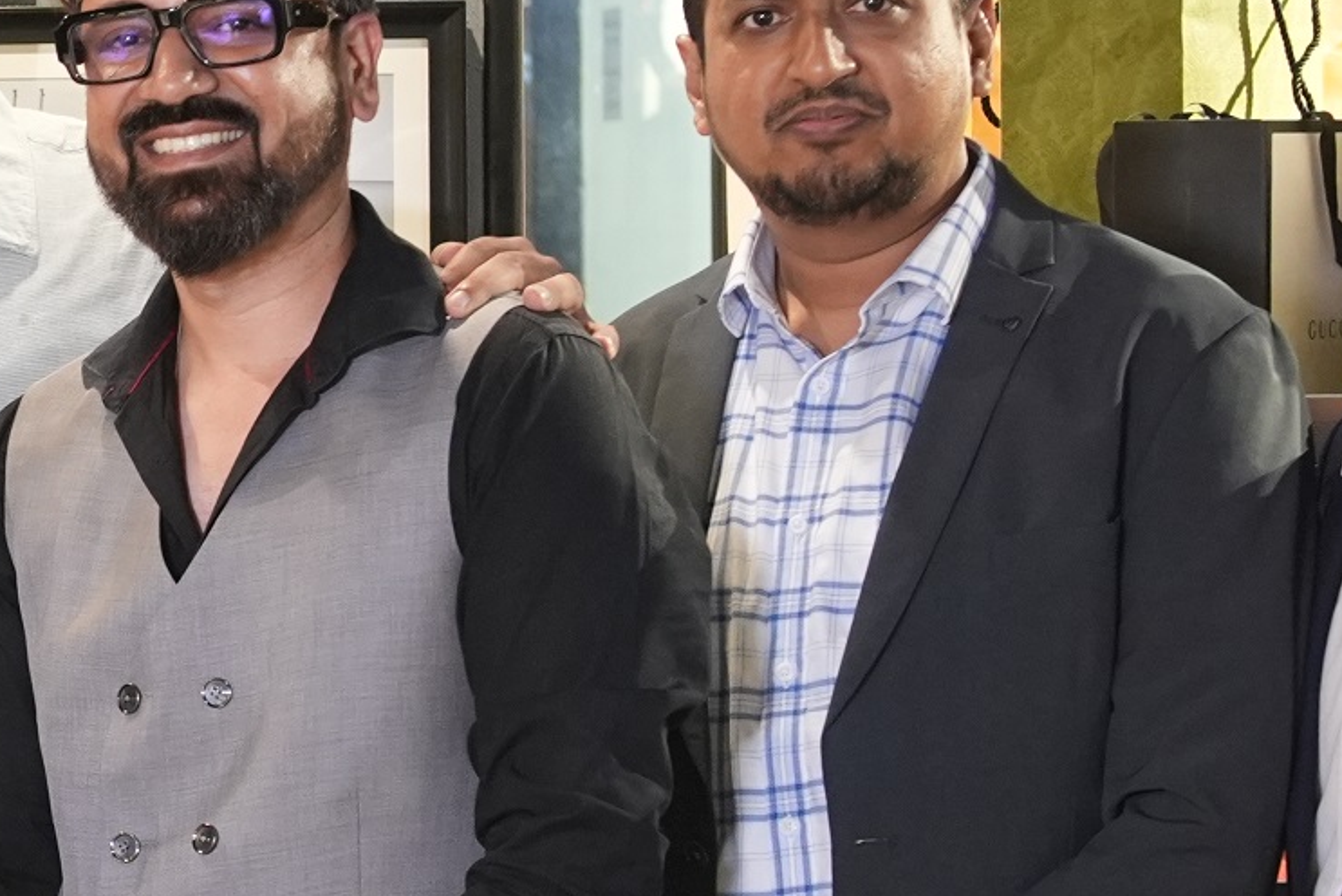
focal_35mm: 165
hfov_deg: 12.1
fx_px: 6153
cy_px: 383
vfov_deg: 8.3
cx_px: -417
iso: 2000
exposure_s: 1/100
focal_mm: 35
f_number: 2.8
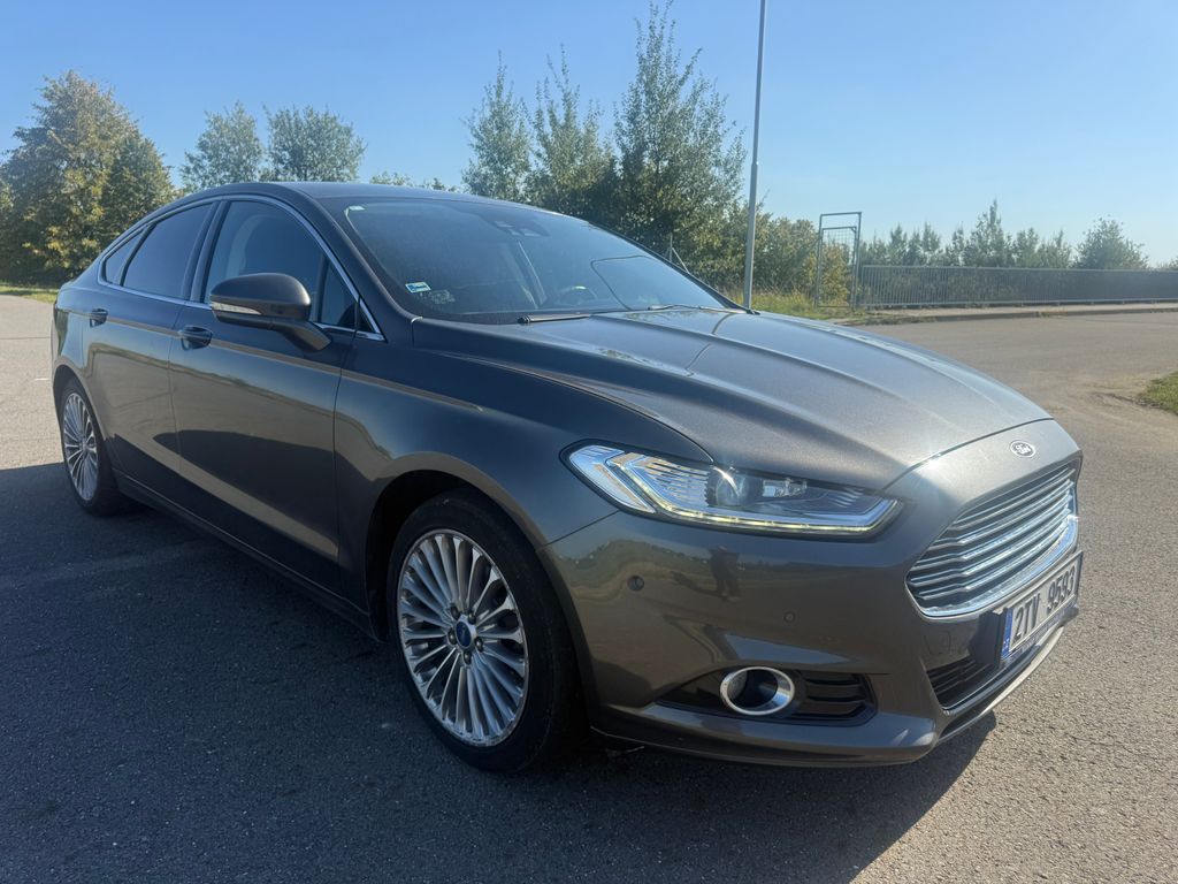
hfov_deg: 71.6
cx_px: 589
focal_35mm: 24
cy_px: 442
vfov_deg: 56.8
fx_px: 817
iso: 80
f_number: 1.78
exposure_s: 1/3021
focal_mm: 6.76
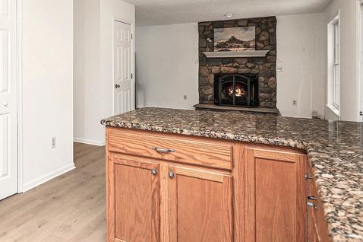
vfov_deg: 43.2
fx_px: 302
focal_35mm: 30
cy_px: 89
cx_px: 42
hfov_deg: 54.6
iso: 500
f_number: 4
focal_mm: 14
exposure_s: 1/60
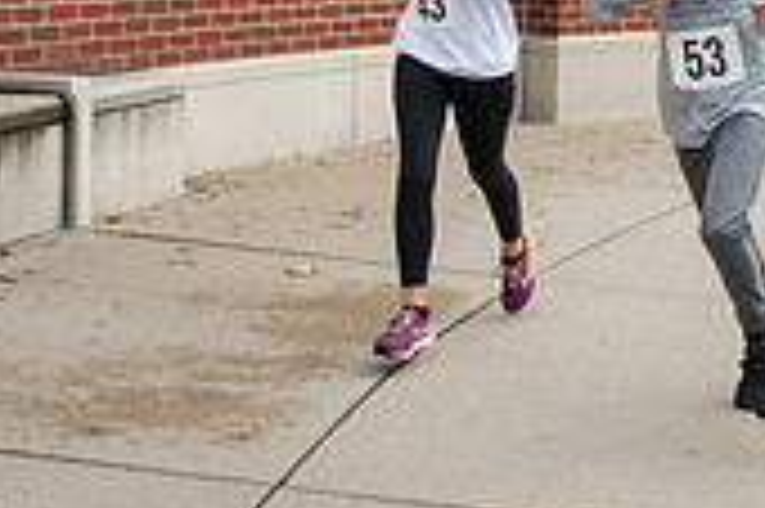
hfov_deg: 24.0
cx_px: 711
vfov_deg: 15.9
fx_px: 1741
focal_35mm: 82
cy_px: -115
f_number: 5.6
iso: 400
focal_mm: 24
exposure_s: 1/500
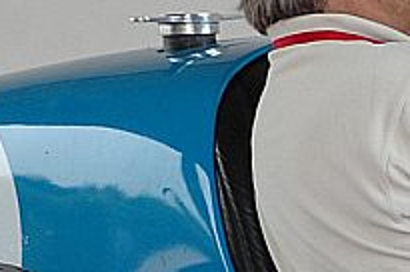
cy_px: 390
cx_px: 654
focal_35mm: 659
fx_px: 7493
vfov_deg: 2.1
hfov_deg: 3.1
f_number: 4.2
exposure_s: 1/250
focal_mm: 100
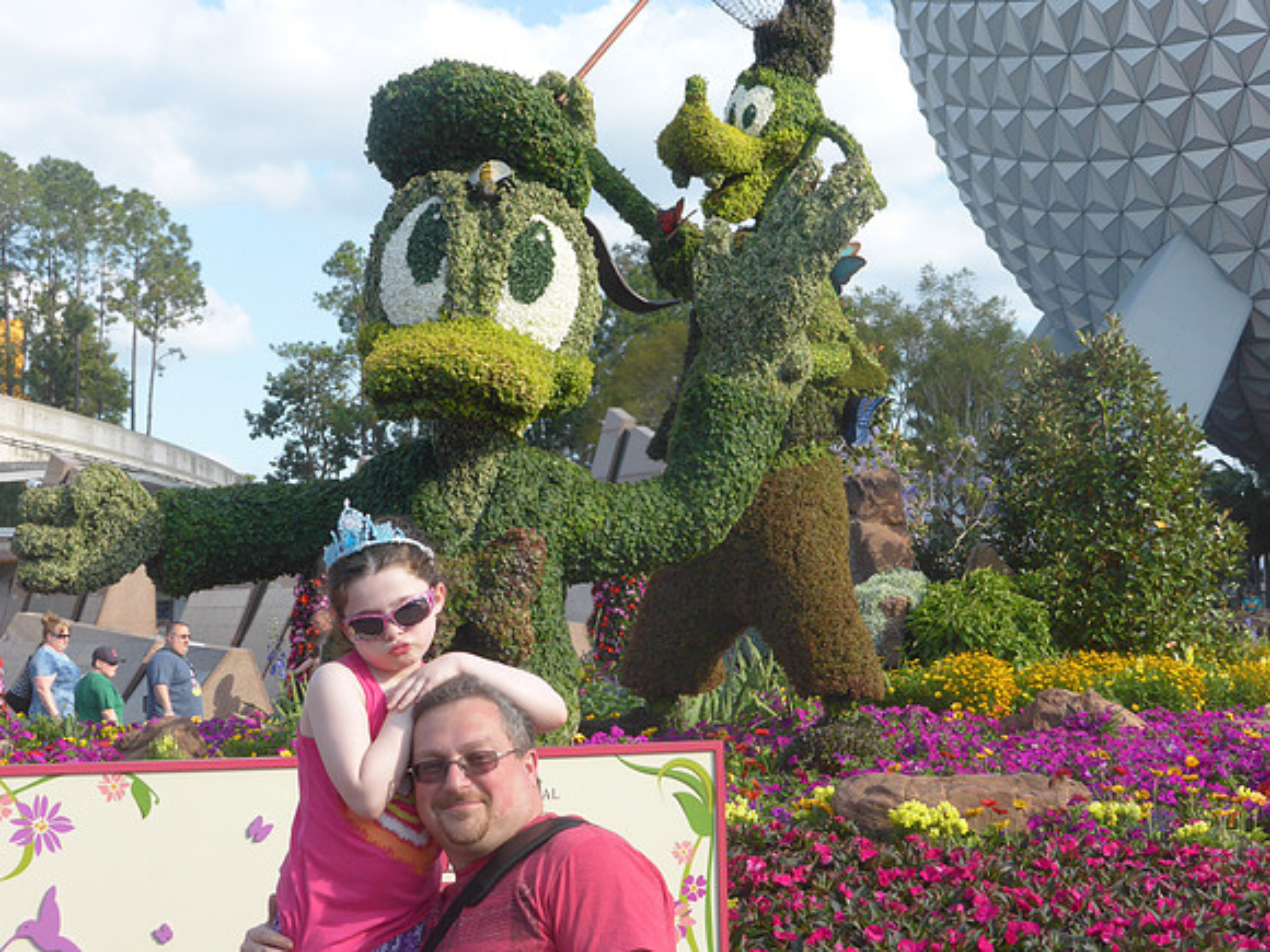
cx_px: 635
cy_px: 476
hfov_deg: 31.7
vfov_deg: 24.0
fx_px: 2238
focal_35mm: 61
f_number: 4.7
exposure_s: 1/400
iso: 100
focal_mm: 10.3
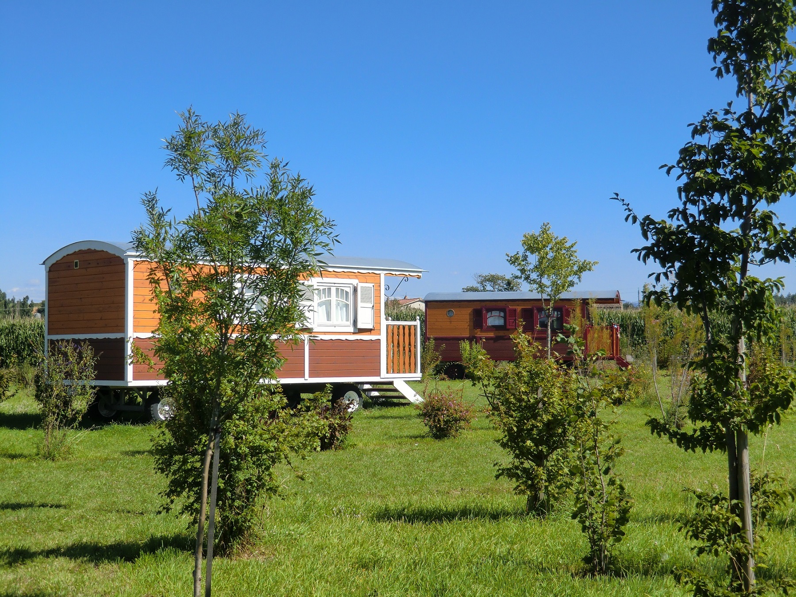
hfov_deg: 34.9
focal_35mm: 55
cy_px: 298
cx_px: 398
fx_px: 1265
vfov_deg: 26.6
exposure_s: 1/640
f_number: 4.2
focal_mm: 9.8
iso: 64
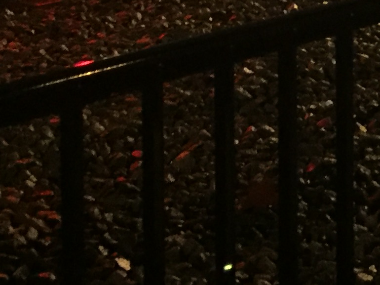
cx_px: 470
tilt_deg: -3.8
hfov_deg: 15.4
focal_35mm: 123
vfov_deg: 11.4
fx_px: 1350
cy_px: -173
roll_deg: -1.6
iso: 640
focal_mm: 4.15
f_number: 2.2
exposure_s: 1/15
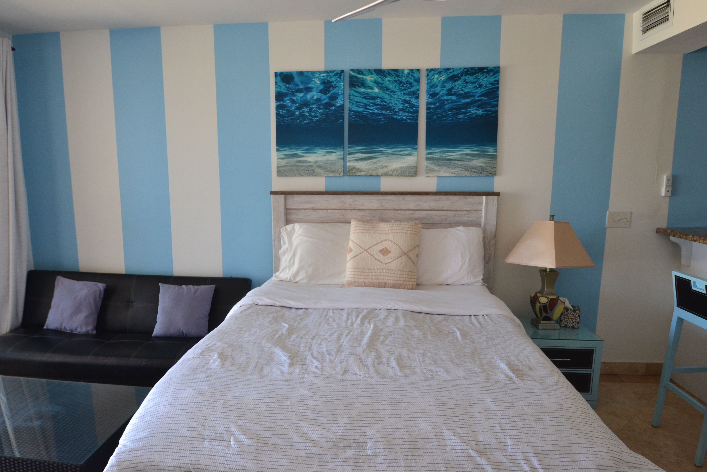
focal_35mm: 21
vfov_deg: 59.5
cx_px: 354
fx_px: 412
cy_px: 236
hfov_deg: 81.2
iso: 800
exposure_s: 1/60
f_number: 6.3
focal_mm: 14
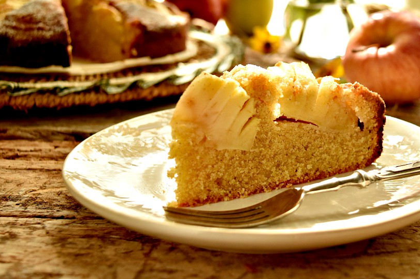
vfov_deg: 25.5
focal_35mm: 53
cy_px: 113
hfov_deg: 37.4
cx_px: 252
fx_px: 618
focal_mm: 28
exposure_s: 1/500
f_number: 5
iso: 500
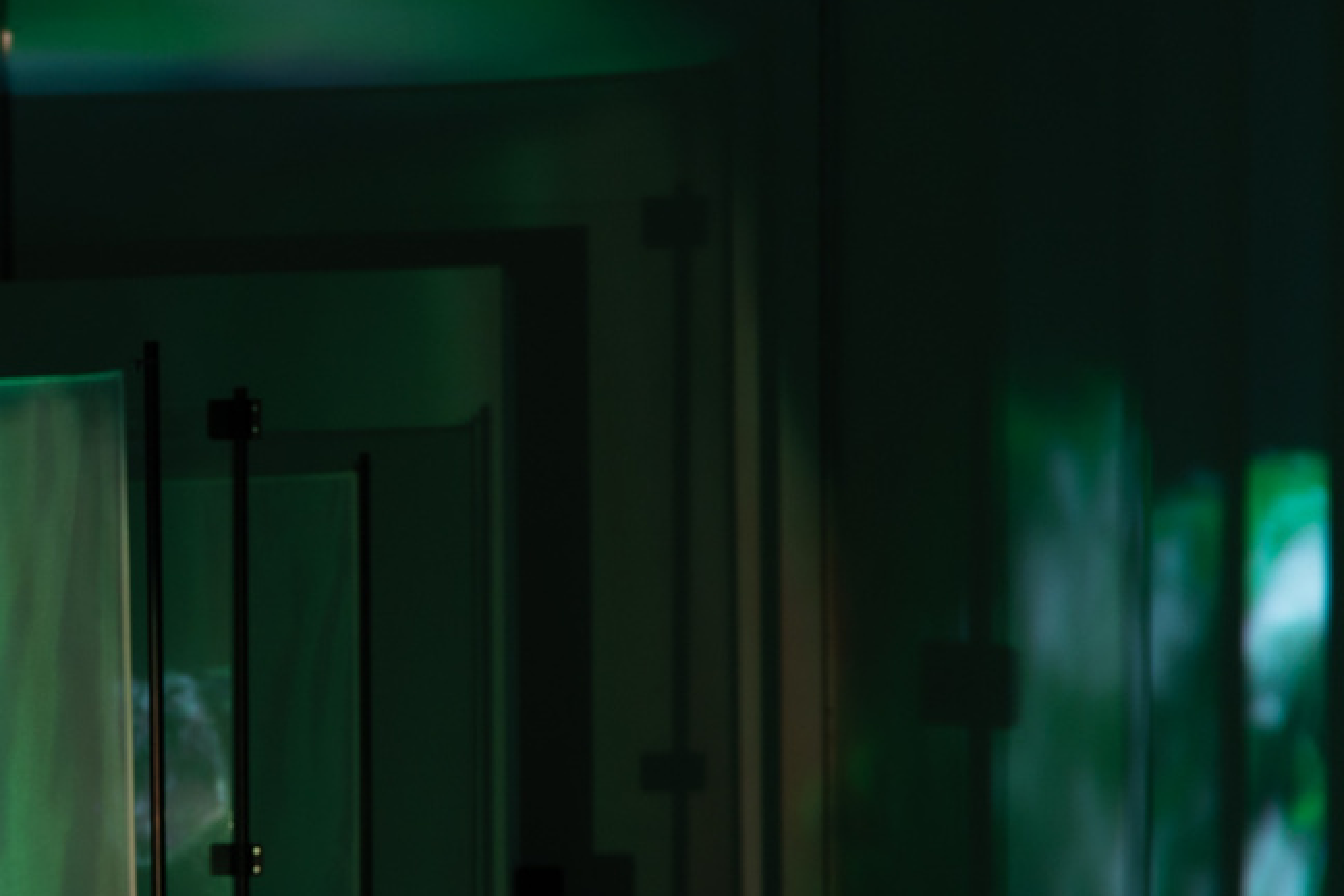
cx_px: 58
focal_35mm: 121
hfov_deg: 16.6
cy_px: 915
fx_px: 4517
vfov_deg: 11.2
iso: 320
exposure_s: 1/1.25
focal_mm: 56
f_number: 5
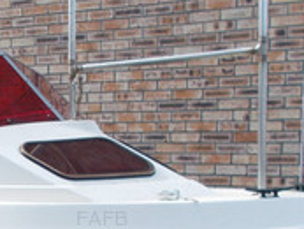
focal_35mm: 96
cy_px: 257
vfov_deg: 15.0
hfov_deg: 19.5
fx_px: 844
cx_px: -35
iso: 80
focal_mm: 4.6
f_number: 3.2
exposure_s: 1/250
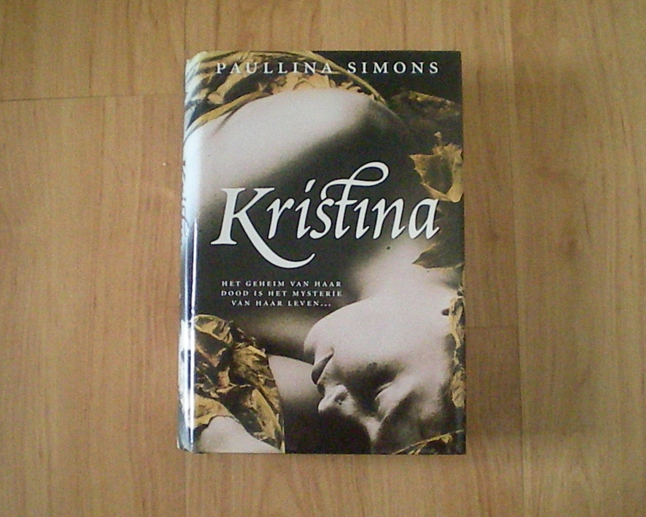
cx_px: 320
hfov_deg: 45.8
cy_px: 259
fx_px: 765
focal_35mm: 40
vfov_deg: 37.3
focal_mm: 6.3
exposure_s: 1/52.4
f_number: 3.1
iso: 1800
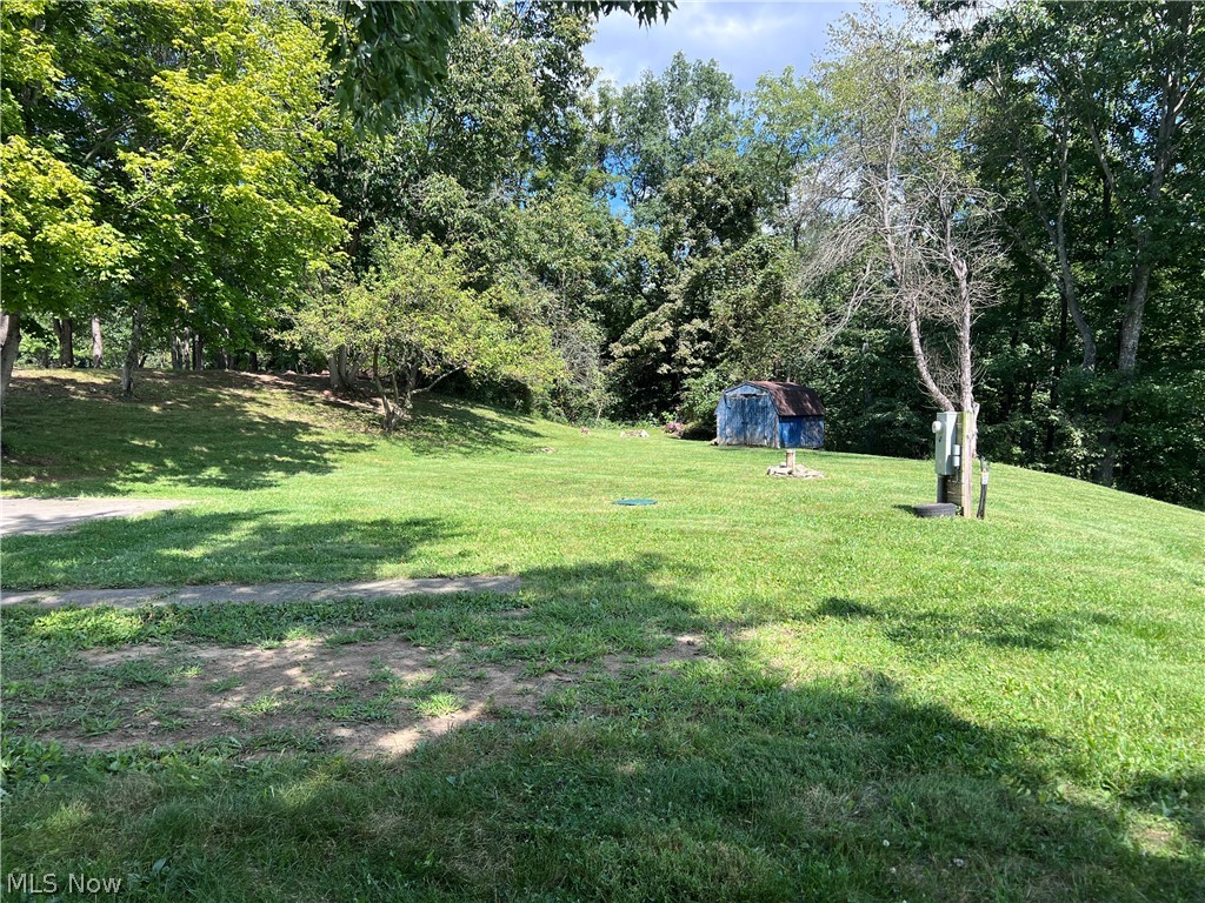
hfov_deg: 67.3
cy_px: 452
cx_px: 602
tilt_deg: -4.5
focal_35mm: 26
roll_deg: +0.0
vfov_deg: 53.1
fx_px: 905
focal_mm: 5.7
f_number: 1.5
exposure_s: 1/1377
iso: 50
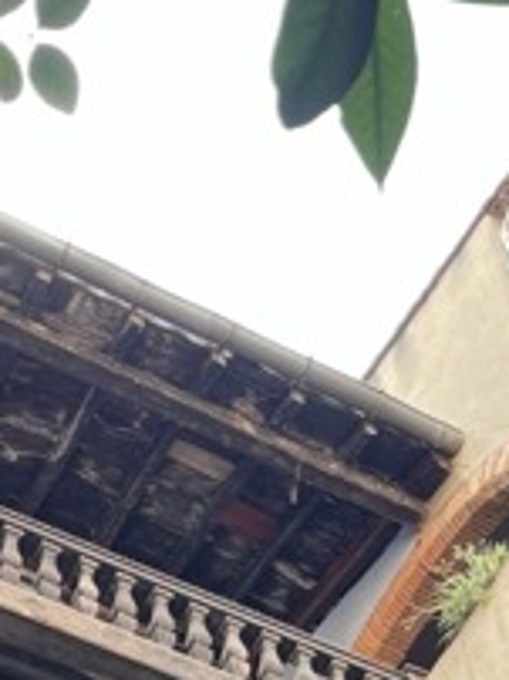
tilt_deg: +51.4
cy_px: 899
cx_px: 222
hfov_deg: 14.3
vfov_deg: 17.8
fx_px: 2024
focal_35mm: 103
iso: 32
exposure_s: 1/130
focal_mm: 5.1
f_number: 1.6
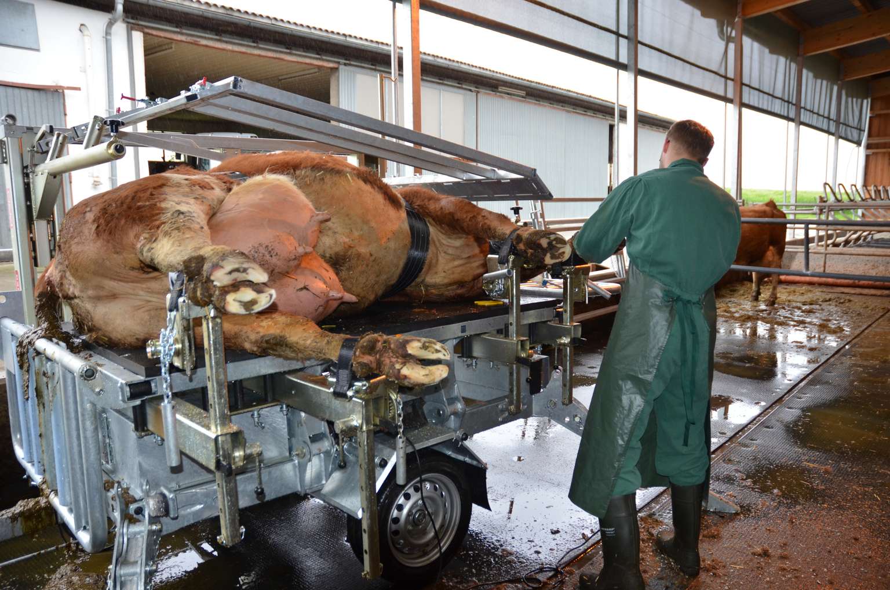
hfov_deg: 67.5
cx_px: 445
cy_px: 295
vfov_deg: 47.7
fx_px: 666
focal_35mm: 27
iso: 400
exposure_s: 1/100
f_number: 3.5
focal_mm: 18
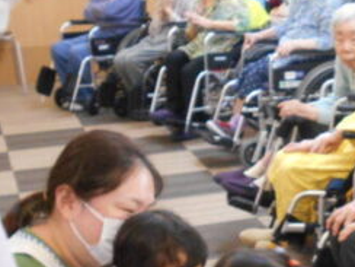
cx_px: 400
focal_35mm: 96
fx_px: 985
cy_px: 273
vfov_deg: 15.1
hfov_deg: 19.5
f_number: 3.9
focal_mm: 6.7
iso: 400
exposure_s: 1/13
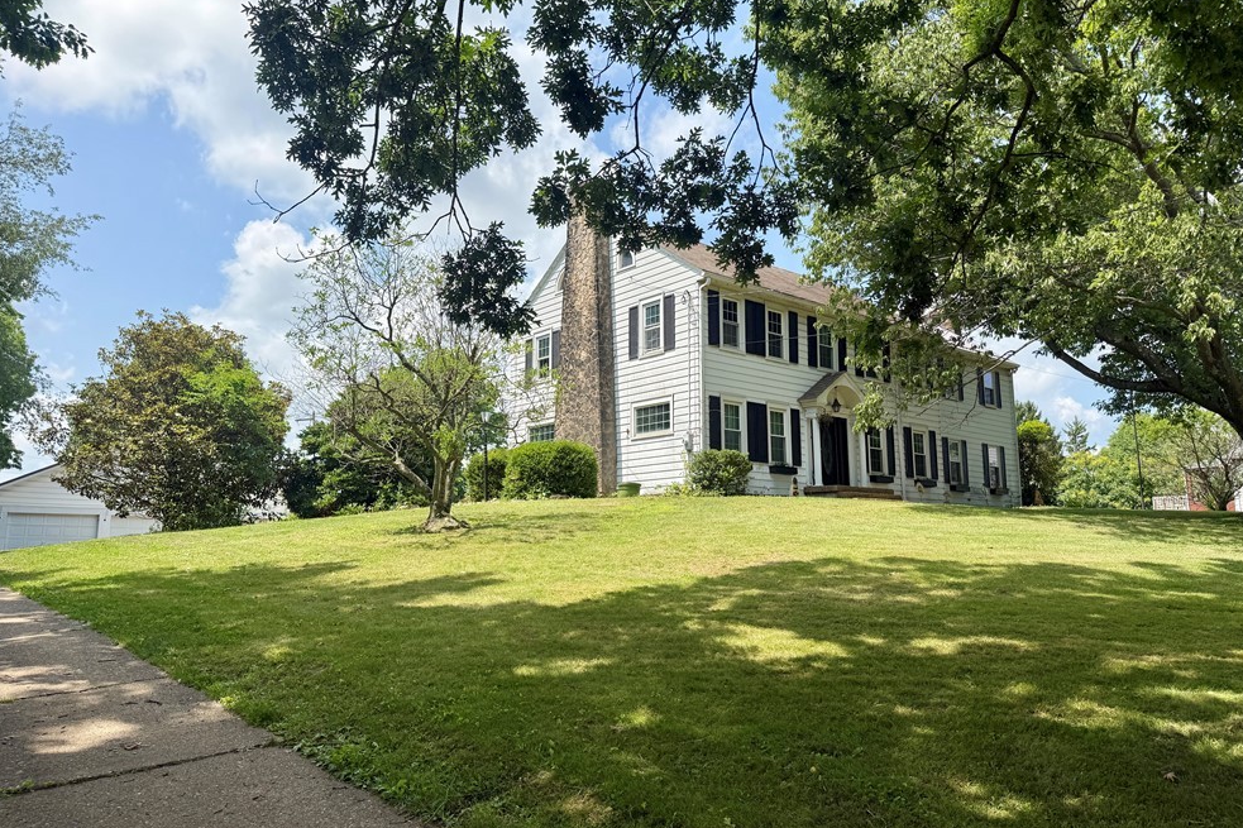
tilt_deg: +9.3
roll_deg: +0.6
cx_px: 625
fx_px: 898
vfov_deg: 49.5
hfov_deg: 69.4
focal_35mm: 26
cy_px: 410
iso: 80
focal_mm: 6.76
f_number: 1.78
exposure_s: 1/3425
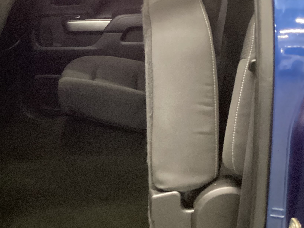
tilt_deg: -17.5
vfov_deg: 23.5
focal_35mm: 62
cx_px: 77
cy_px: 69
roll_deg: +1.4
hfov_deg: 30.7
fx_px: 544
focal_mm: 3.3
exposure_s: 1/20
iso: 640
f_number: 2.4
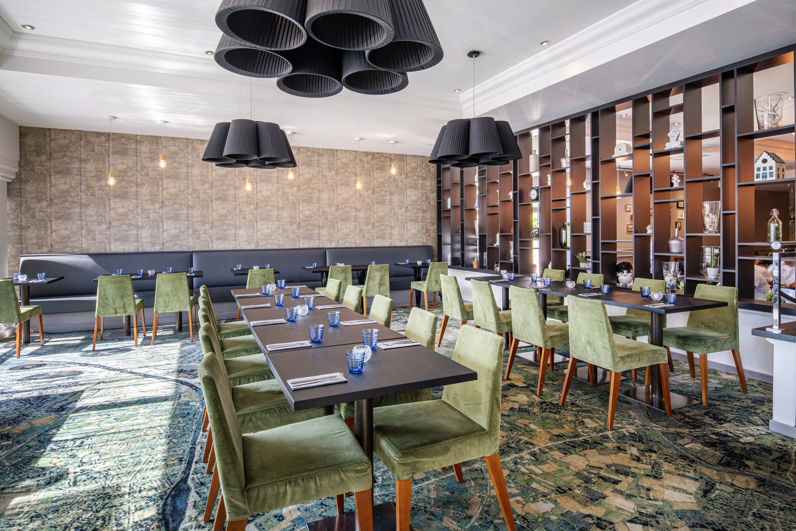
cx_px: 398
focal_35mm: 19
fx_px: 420
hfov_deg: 86.9
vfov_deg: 64.6
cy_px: 266
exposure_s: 1/5
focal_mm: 19
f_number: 11
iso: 100
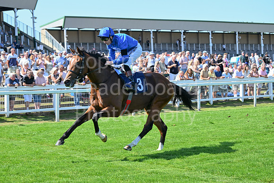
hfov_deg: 24.8
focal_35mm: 82
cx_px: 137
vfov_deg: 16.7
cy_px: 92
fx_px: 624
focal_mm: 82
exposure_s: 1/1250
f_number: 5
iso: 400
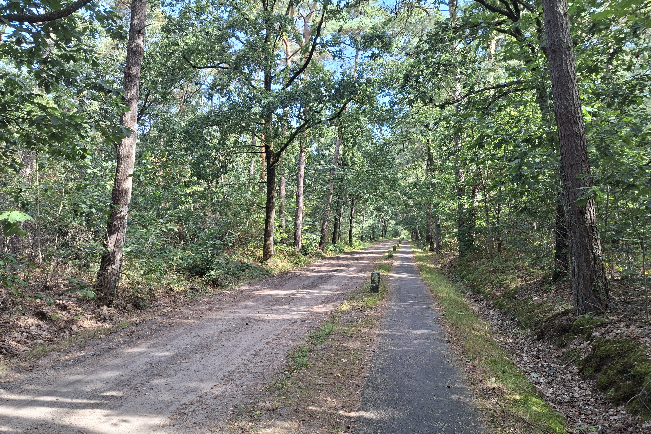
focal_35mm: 27
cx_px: 305
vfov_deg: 47.7
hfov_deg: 67.3
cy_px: 256
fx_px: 488
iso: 50
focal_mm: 5.54
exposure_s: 1/131
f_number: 1.8
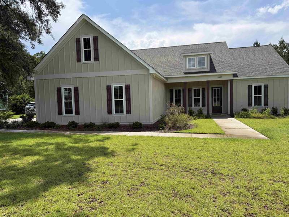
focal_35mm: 24
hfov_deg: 71.6
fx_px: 200
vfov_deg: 56.8
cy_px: 108
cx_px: 144
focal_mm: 6.76
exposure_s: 1/5319
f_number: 1.78
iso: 80
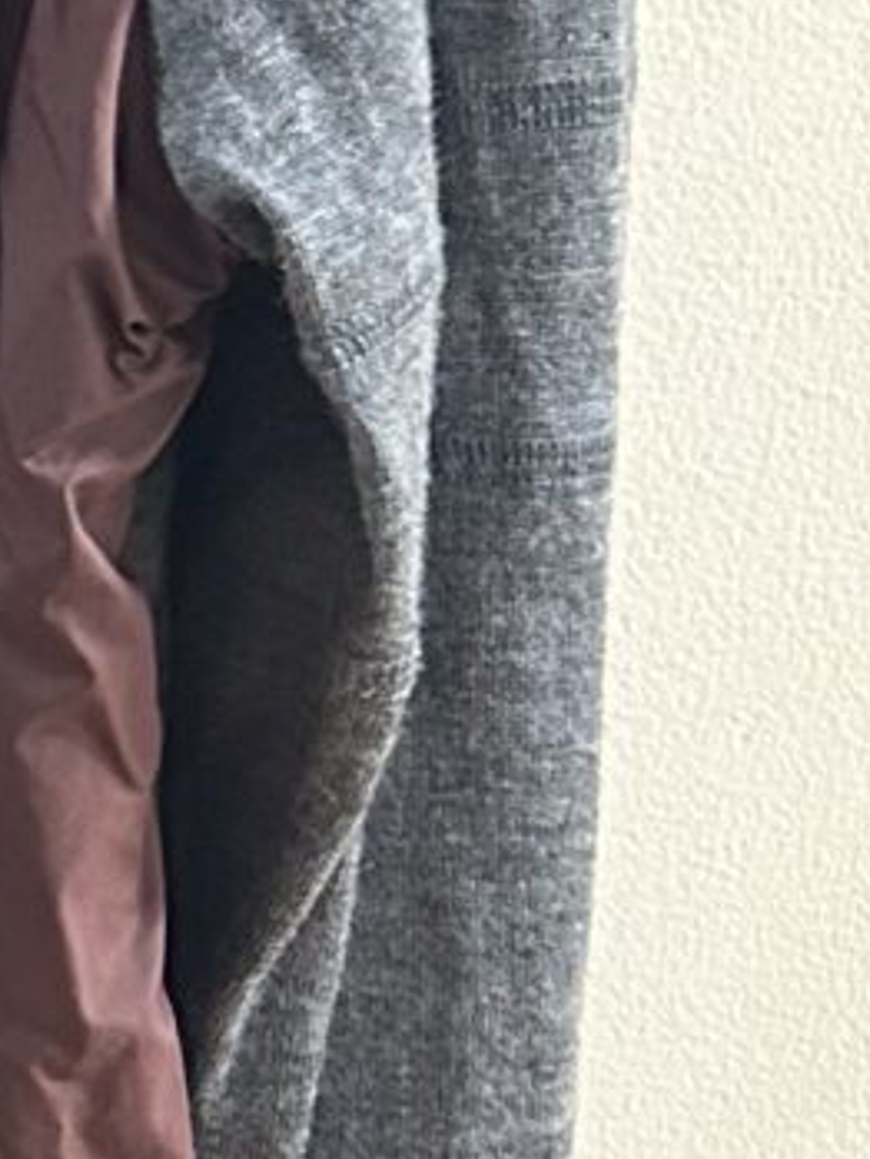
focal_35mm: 149
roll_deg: -2.0
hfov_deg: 9.1
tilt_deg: -14.4
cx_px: -1066
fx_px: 4990
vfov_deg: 13.2
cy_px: 399
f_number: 1.5
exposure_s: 1/40
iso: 640
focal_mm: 5.7
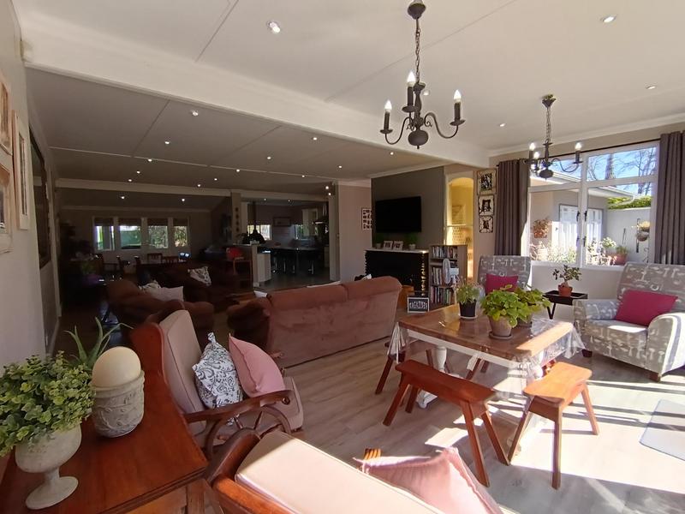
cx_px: 342
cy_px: 257
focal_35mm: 17
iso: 100
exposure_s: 1/140
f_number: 2.2
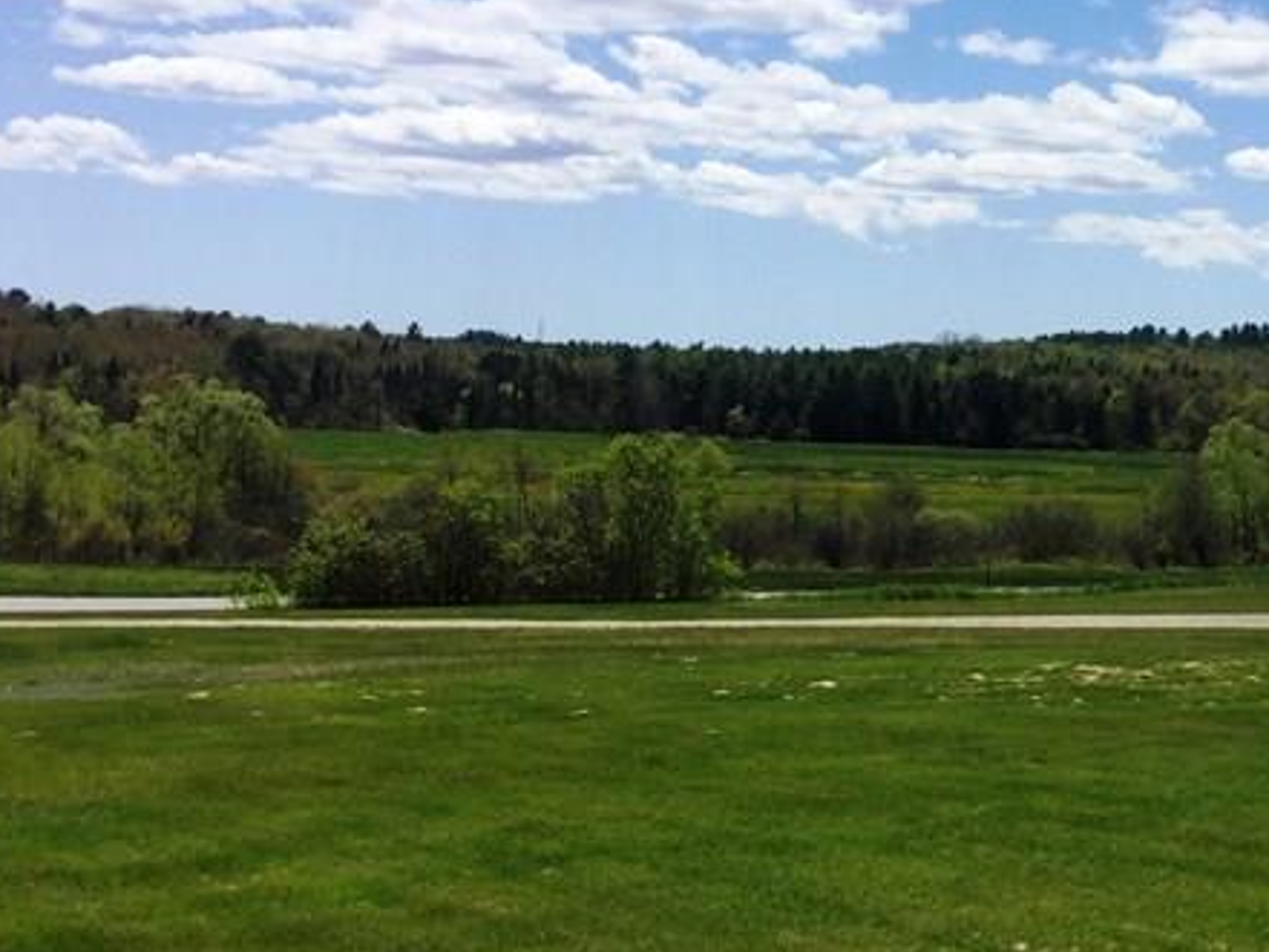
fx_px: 2640
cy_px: 541
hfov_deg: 26.2
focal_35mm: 72
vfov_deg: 20.4
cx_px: 1116
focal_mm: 3.3
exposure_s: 1/2469
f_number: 2.4
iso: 25
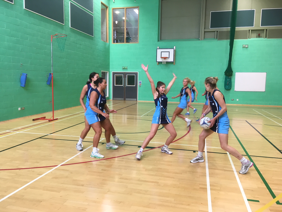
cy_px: 106
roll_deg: -1.2
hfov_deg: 61.7
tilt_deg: -5.9
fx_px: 236
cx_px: 141
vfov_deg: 48.2
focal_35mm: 29
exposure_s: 1/33
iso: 40
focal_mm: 4.15
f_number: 2.2
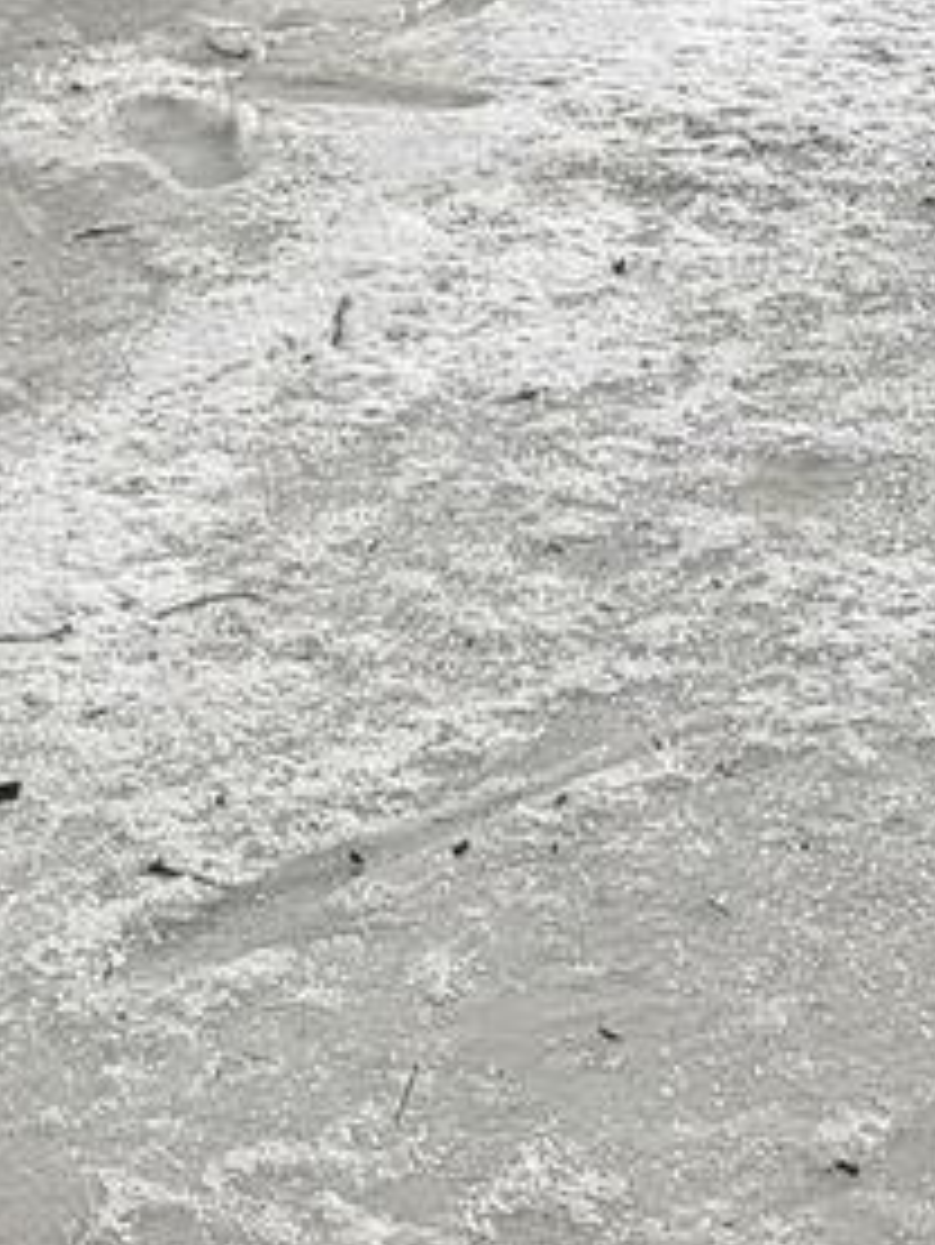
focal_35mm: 144
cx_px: 27
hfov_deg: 10.2
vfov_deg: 11.3
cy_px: -1807
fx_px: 5182
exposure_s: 1/1864
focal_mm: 5.4
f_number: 1.8
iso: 40
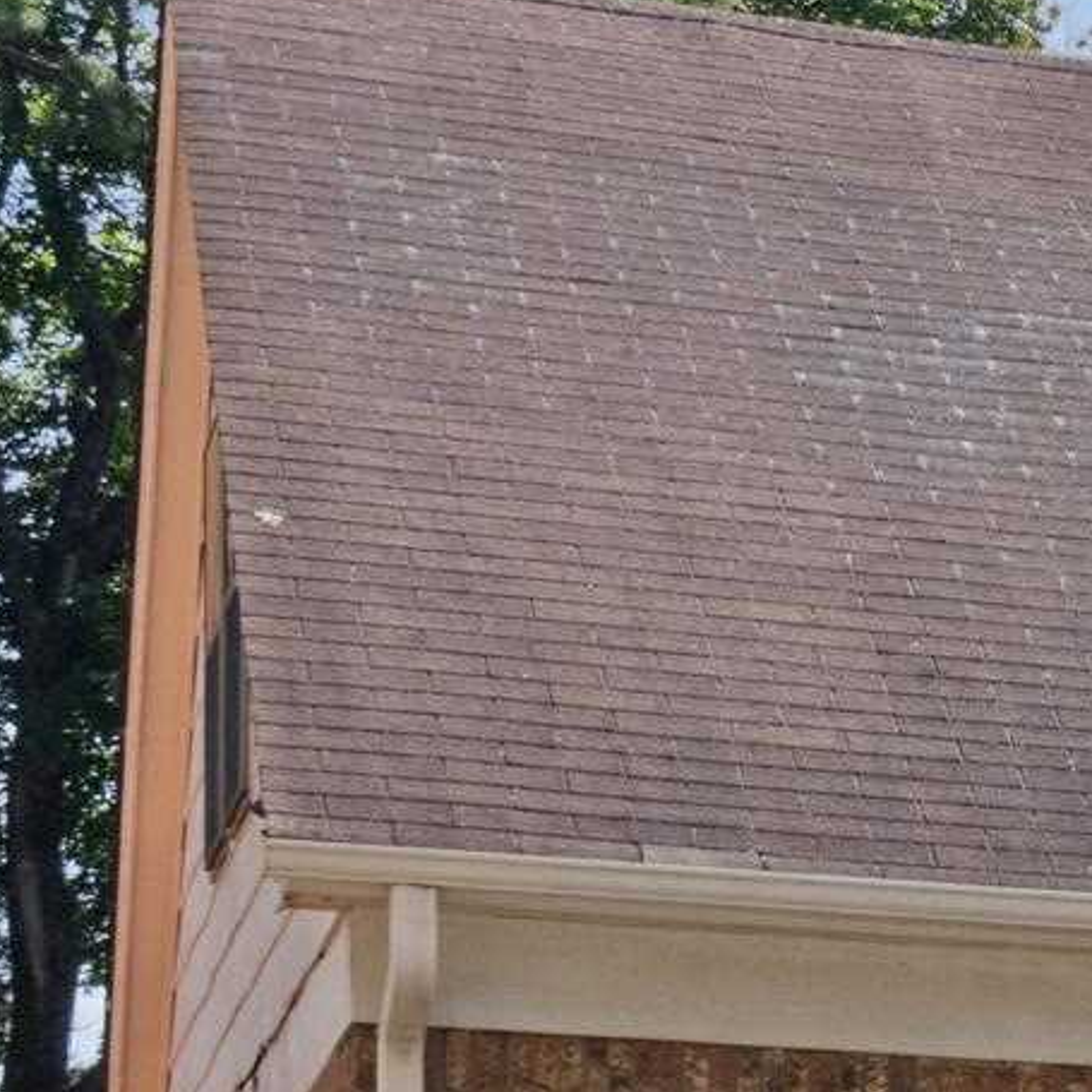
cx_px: 3005
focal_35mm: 157
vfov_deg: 11.1
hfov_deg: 9.4
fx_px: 5603
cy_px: 786
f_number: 8
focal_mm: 29
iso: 640
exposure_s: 1/750
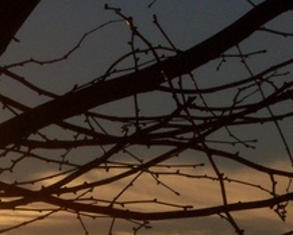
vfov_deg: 3.7
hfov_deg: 4.6
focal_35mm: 422
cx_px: 188
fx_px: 3663
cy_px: 273
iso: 80
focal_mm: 16.8
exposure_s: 1/720
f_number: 8.7
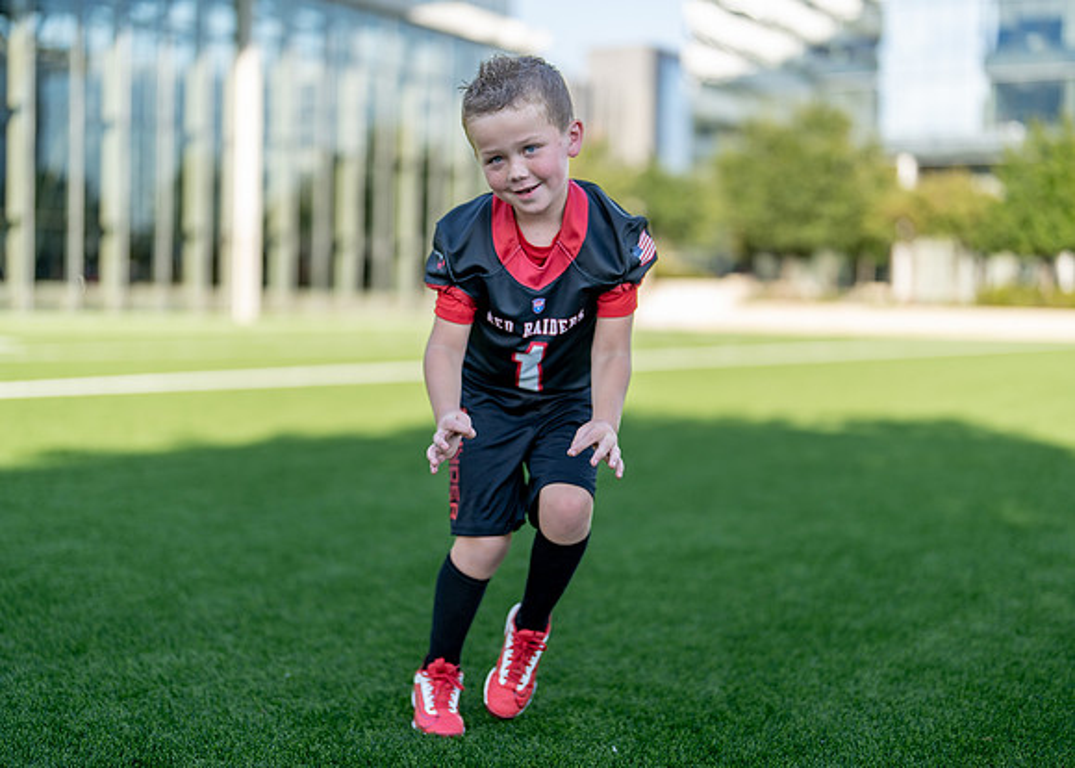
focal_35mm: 52
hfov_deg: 37.2
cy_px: 384
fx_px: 1599
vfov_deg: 27.0
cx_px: 538
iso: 100
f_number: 1.2
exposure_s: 1/2000
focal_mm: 50
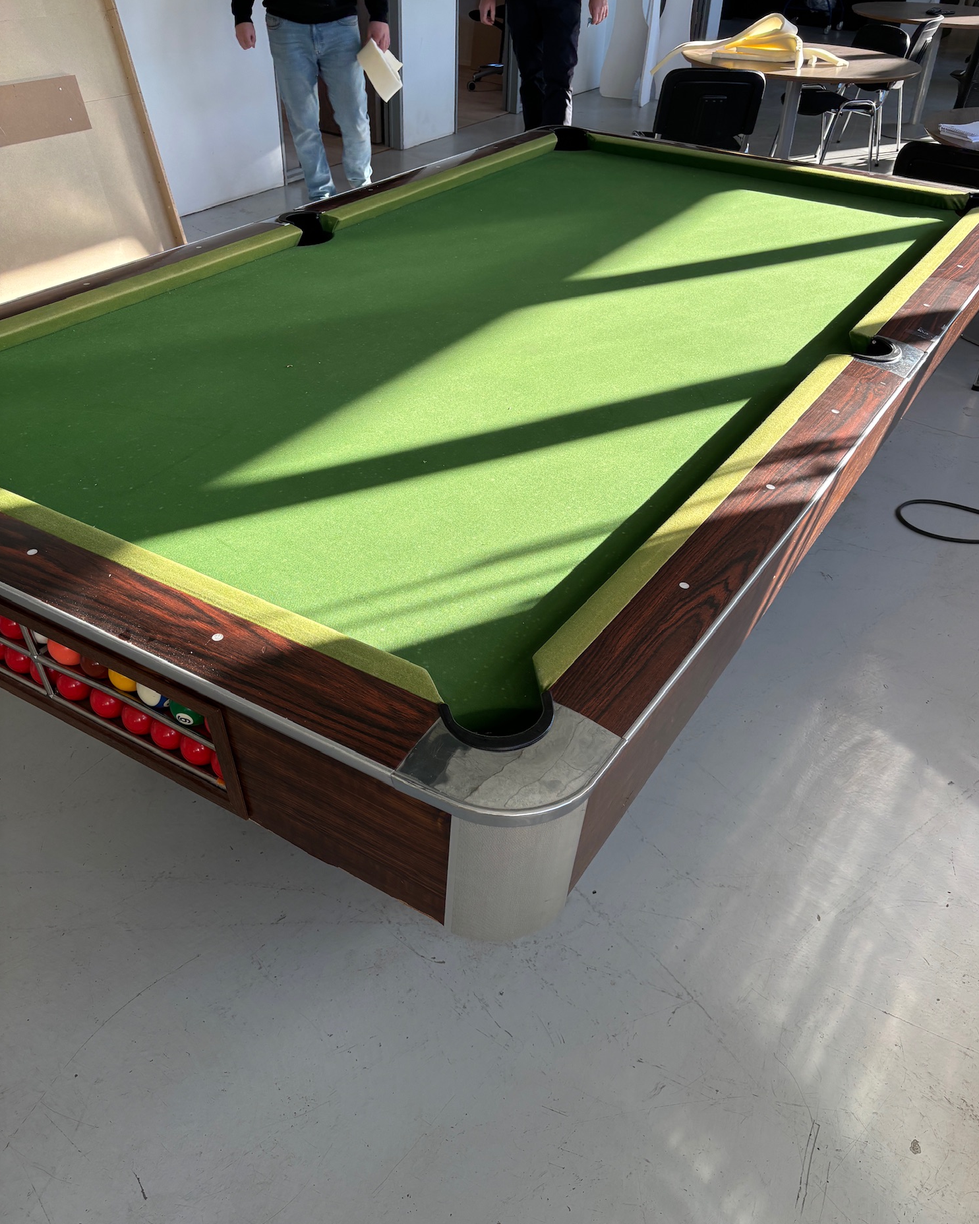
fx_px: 1014
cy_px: 673
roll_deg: -3.7
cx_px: 505
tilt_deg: -37.3
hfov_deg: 51.5
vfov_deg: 62.1
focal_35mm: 28
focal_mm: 5.96
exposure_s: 1/216
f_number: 1.6
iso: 40
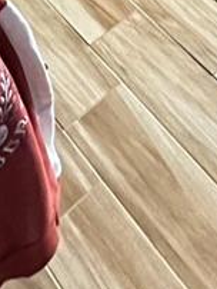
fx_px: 692
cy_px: -413
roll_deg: -0.1
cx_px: 310
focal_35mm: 83
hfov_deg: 16.5
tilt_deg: -13.6
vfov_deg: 14.6
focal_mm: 2.22
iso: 1000
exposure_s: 1/60
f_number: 2.2
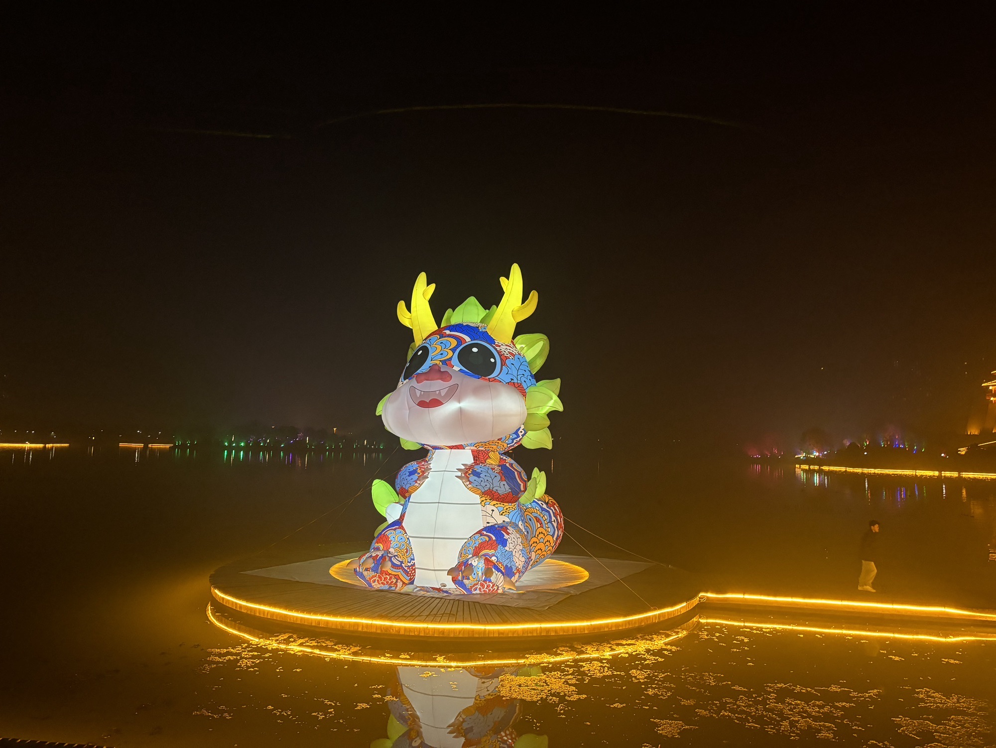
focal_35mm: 26
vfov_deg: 53.1
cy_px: 374
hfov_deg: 67.3
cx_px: 498
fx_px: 748
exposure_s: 1/50
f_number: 1.6
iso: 250
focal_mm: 5.96
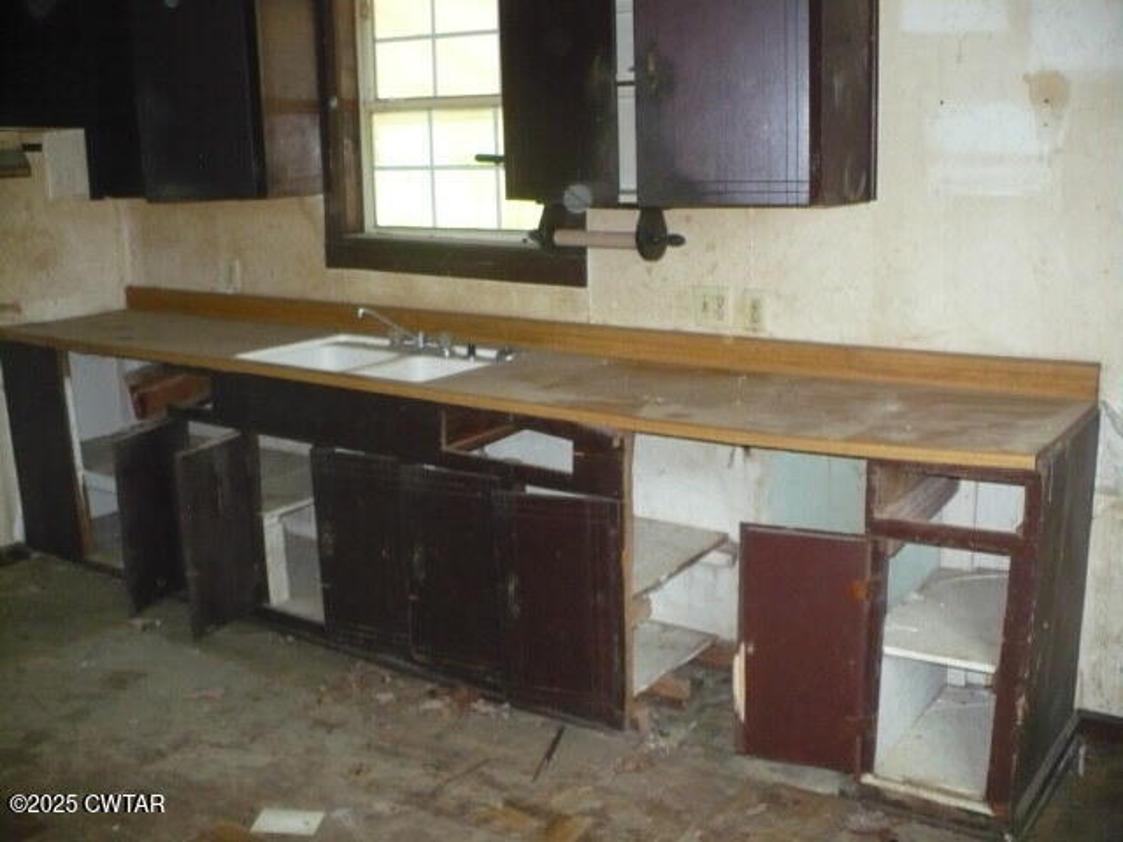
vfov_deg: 38.7
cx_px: 562
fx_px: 1200
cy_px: 421
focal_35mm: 37
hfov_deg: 50.1
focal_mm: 6.1
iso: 400
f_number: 2.8
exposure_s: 1/30
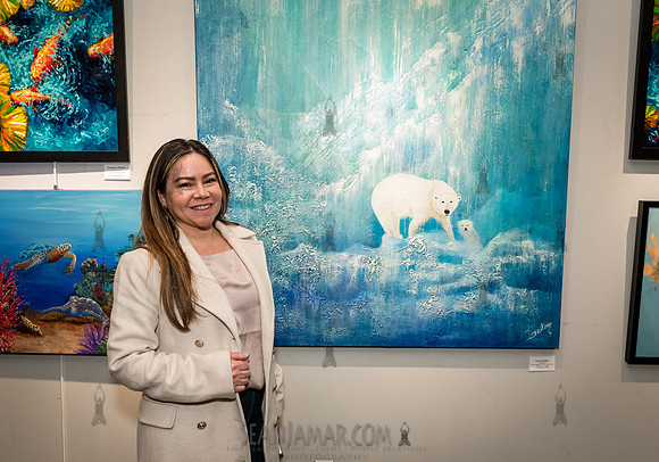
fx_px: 567
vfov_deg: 44.3
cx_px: 314
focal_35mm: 30
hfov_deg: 60.3
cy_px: 243
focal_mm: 26
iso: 4000
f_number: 4.5
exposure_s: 1/250
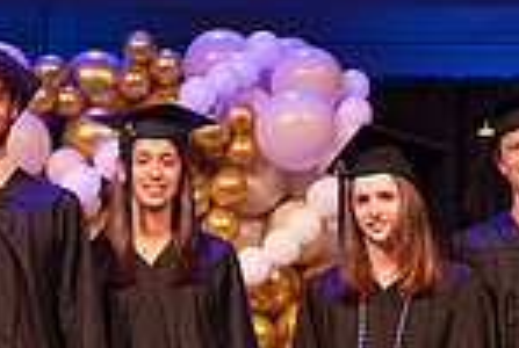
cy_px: 218
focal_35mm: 171
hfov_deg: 11.8
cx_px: -24
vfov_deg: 8.1
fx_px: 2470
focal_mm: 44
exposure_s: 1/200
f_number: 4
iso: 1600
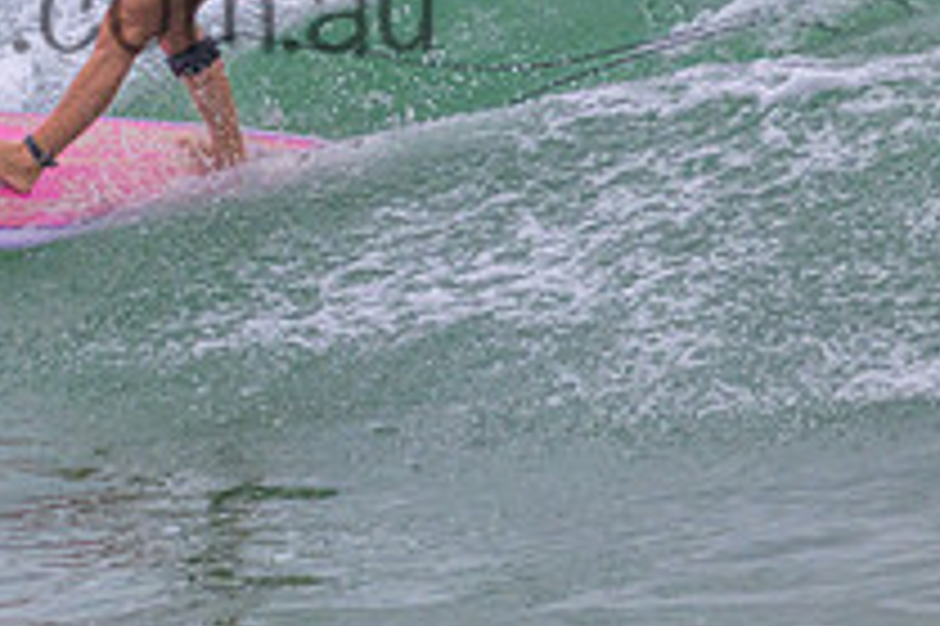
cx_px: -40
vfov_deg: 0.6
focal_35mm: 2223
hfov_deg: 0.9
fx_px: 57998
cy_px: -52
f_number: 11
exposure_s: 1/2000
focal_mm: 800
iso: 1400
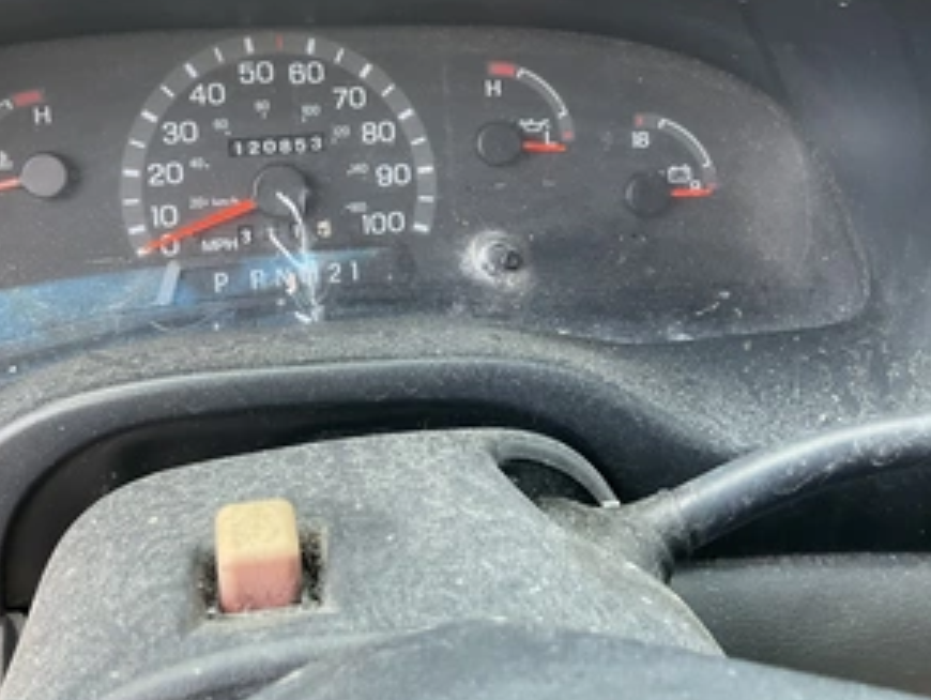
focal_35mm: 40
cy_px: 228
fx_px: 1077
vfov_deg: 35.6
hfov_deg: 46.6
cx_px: 392
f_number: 1.8
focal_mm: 3
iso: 64
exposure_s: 1/122
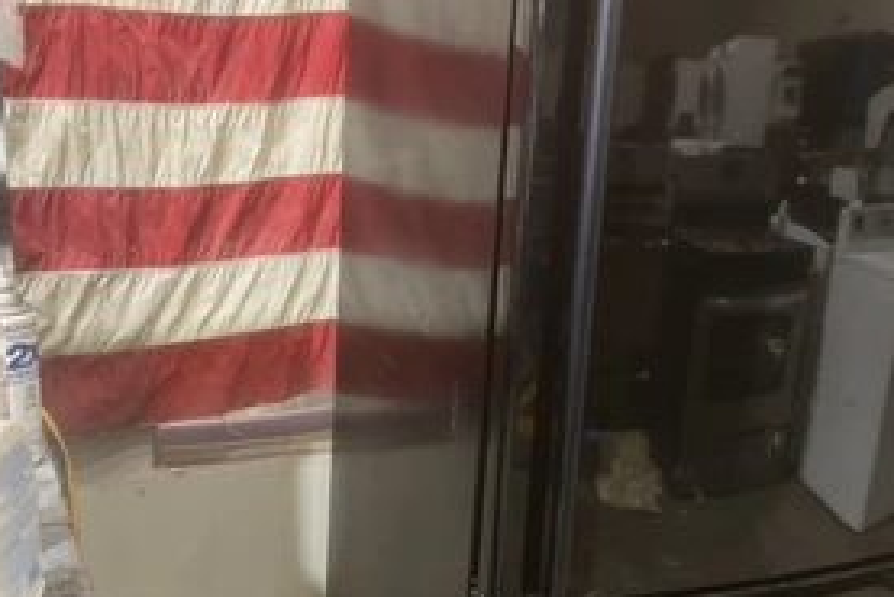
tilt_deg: -14.3
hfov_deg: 49.5
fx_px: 969
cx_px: 481
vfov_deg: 34.1
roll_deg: -4.5
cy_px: 374
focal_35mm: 39
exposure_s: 1/60
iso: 320
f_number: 1.6
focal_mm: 5.1
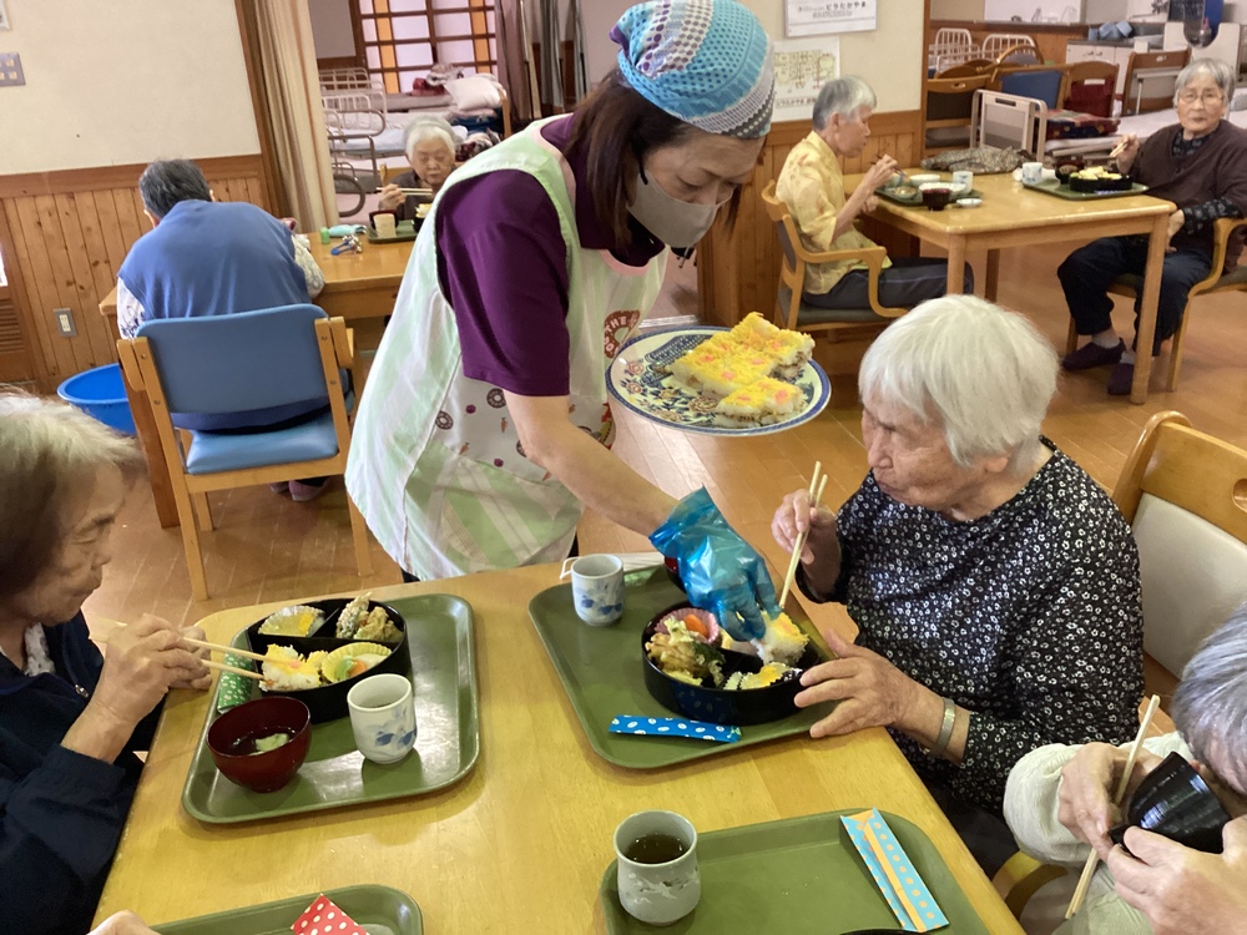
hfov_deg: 58.4
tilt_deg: -22.9
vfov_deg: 45.4
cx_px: 624
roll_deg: +2.7
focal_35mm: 31
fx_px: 1117
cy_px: 468
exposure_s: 1/60
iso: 320
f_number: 2.4
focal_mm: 3.3
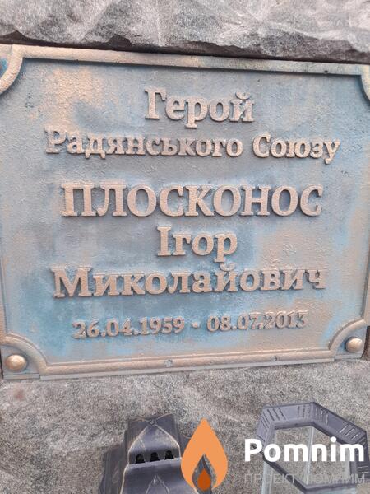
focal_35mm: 25
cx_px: 185
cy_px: 247
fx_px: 356
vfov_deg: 69.4
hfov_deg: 54.9
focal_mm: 4.6
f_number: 2
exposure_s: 1/100
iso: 32
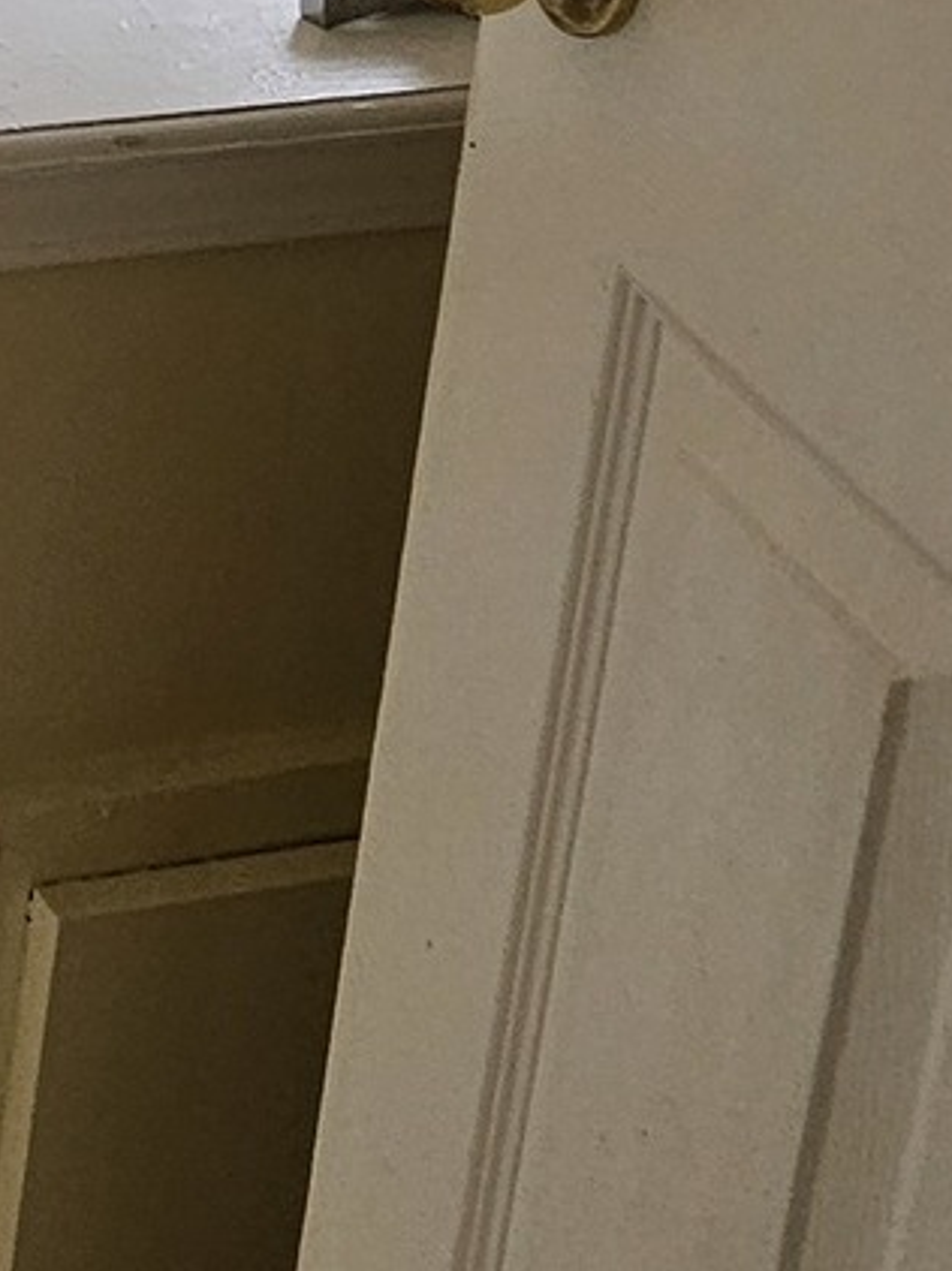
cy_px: -651
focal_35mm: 71
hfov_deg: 17.1
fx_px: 2606
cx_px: -756
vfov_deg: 22.4
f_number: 2.2
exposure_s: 1/207
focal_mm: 2.2
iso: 160
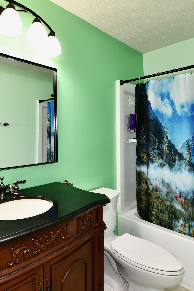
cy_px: 141
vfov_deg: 78.6
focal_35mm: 22
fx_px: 178
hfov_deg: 53.2
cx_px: 37
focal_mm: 14
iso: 640
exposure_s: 1/60
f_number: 6.3
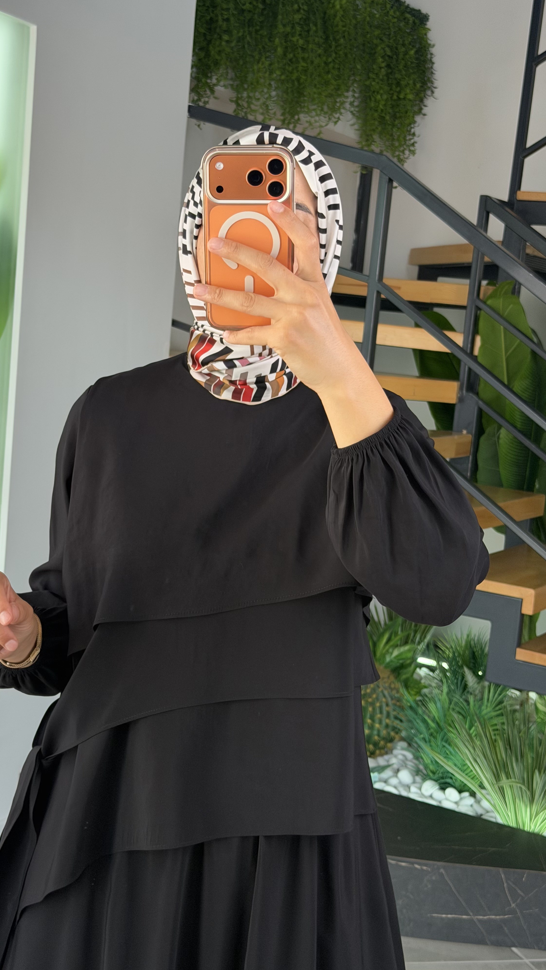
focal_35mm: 53
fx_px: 1364
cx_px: 201
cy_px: 481
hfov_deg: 22.6
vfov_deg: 39.2
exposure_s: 1/210
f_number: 1.78
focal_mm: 6.76
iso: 64
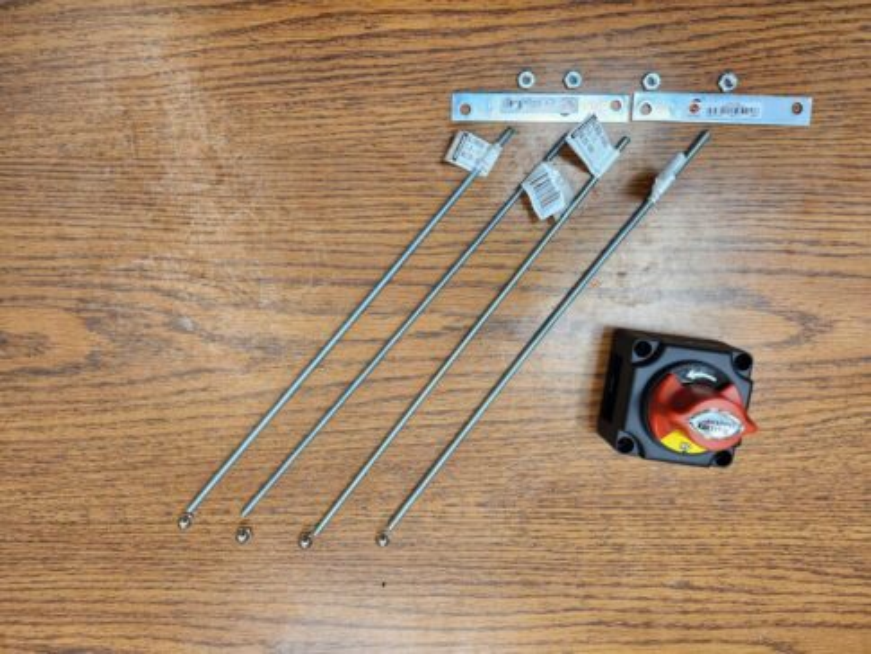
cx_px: 436
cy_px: 327
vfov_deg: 58.9
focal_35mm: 23
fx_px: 579
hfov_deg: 73.9
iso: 250
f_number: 1.8
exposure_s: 1/120
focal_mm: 5.4
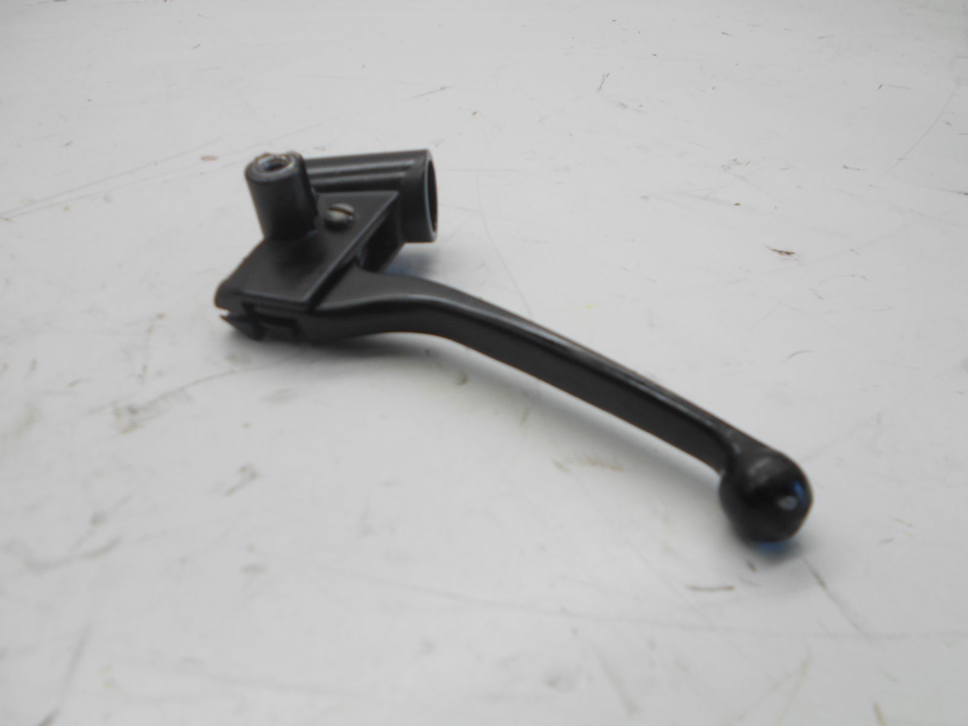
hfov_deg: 67.3
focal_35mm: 26
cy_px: 363
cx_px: 484
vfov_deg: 53.1
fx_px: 727
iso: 80
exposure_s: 1/60
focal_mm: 4.6
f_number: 3.2
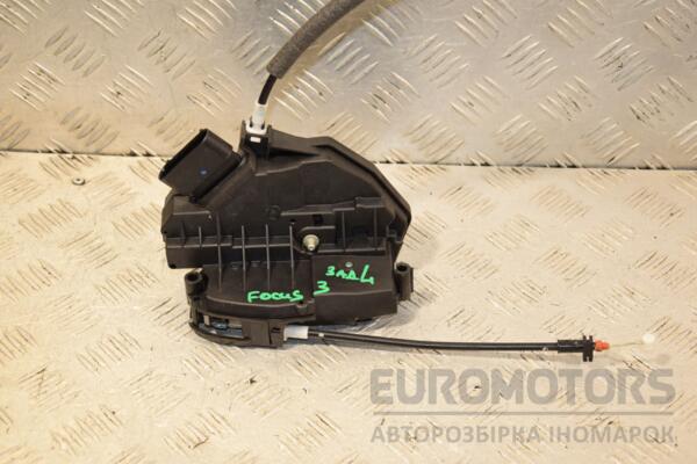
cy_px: 232
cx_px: 348
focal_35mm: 72
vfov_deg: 18.9
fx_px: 1394
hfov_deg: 28.1
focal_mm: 48
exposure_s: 1/200
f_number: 6.3
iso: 800
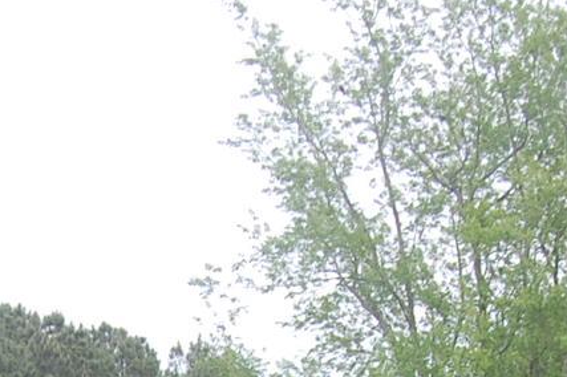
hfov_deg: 10.9
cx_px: -45
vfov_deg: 7.0
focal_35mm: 187
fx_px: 2943
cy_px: 858
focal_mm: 26
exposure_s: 1/160
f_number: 6.3
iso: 200
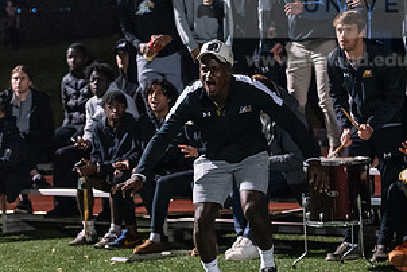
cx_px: 185
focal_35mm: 144
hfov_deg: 14.2
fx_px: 1630
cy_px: 88
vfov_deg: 9.5
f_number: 2.8
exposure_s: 1/400
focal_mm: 75
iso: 8000
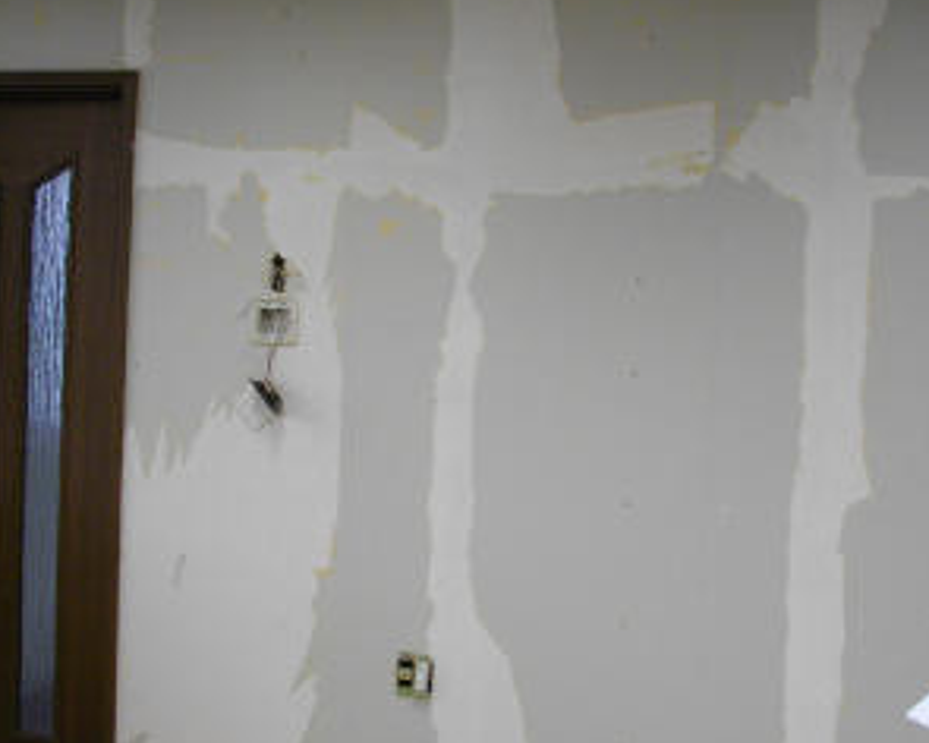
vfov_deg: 28.0
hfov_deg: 34.7
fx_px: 1485
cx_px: 535
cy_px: 301
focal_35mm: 54
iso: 232
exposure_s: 1/50
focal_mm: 5.7
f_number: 2.9
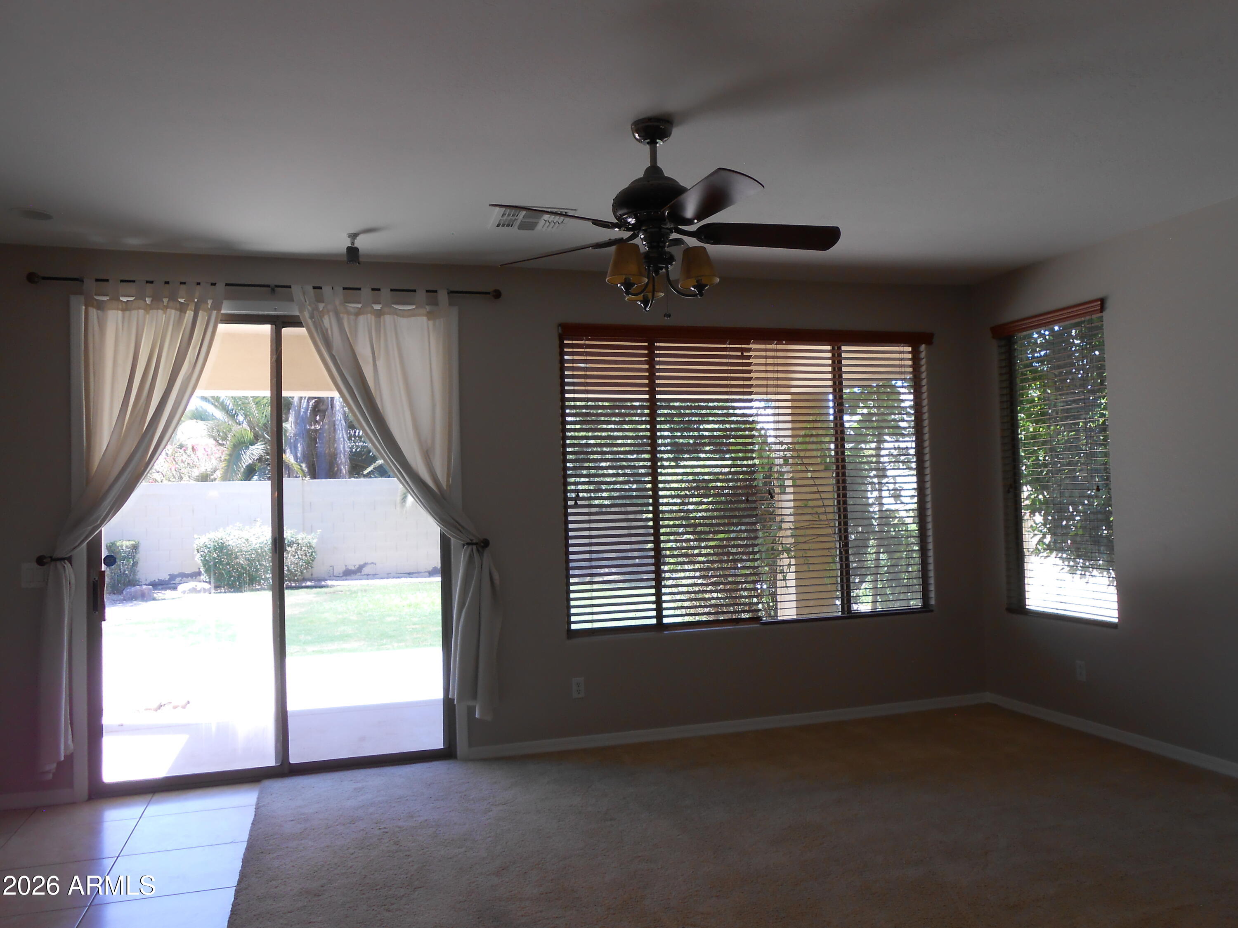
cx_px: 619
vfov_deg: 53.1
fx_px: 930
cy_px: 464
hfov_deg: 67.3
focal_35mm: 26
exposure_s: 1/50
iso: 80
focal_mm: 4.6
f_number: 3.5
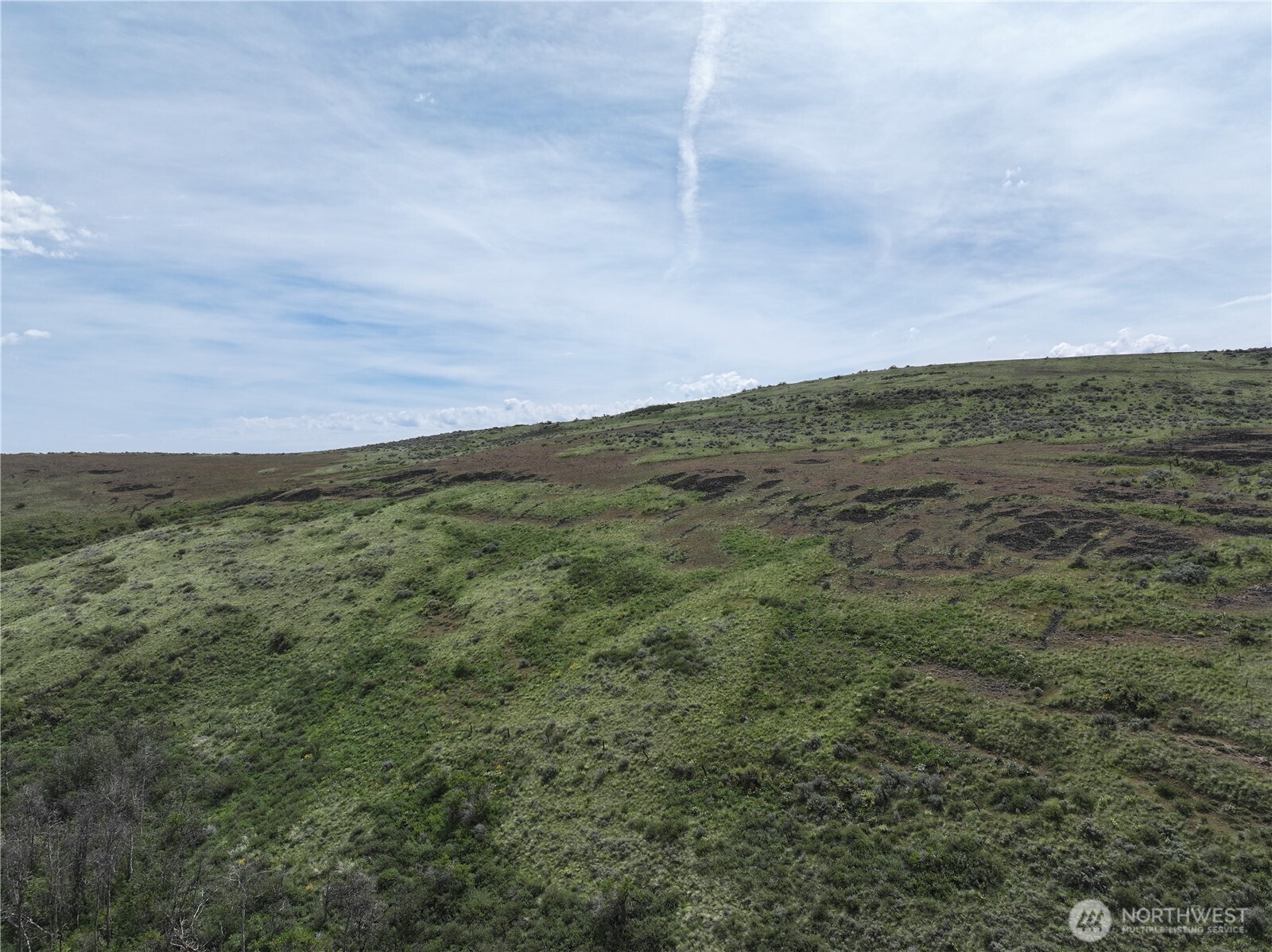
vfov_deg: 56.8
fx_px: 881
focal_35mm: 24
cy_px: 476
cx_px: 636
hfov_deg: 71.6
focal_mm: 12.29
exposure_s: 1/2500
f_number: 2.8
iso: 130
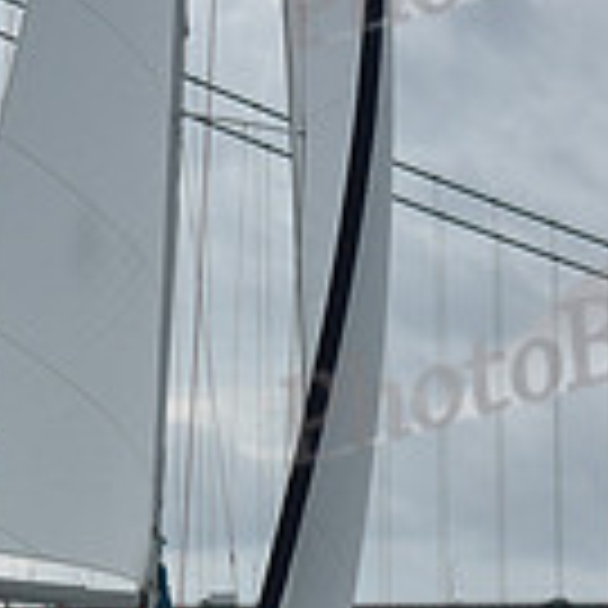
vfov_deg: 6.8
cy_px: 646
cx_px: 50
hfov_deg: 6.8
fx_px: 5067
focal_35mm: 255
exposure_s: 1/800
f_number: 9
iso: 250
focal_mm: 70
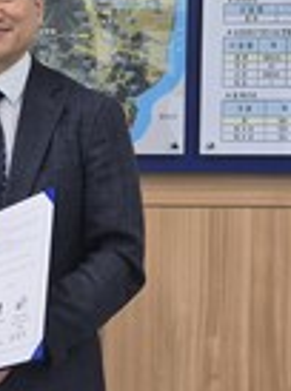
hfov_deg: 13.6
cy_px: 123
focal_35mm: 101
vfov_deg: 19.4
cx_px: -168
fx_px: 1137
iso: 40
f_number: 1.8
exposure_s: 1/60
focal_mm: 5.4
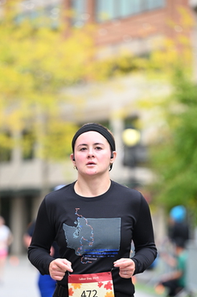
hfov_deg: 6.8
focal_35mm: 202
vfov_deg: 10.2
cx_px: 97
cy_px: 204
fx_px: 1660
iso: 640
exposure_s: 1/1600
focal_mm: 135
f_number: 2.8
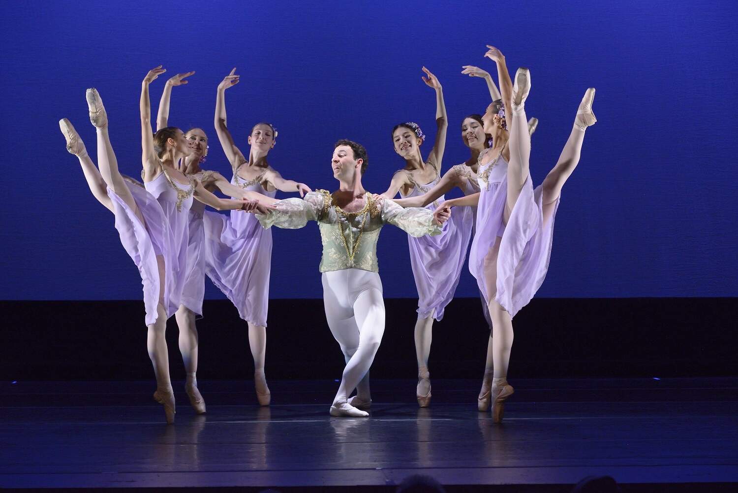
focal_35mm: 122
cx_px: 369
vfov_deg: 11.2
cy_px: 246
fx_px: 2502
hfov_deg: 16.8
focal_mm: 122
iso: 3200
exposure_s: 1/320
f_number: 5.6
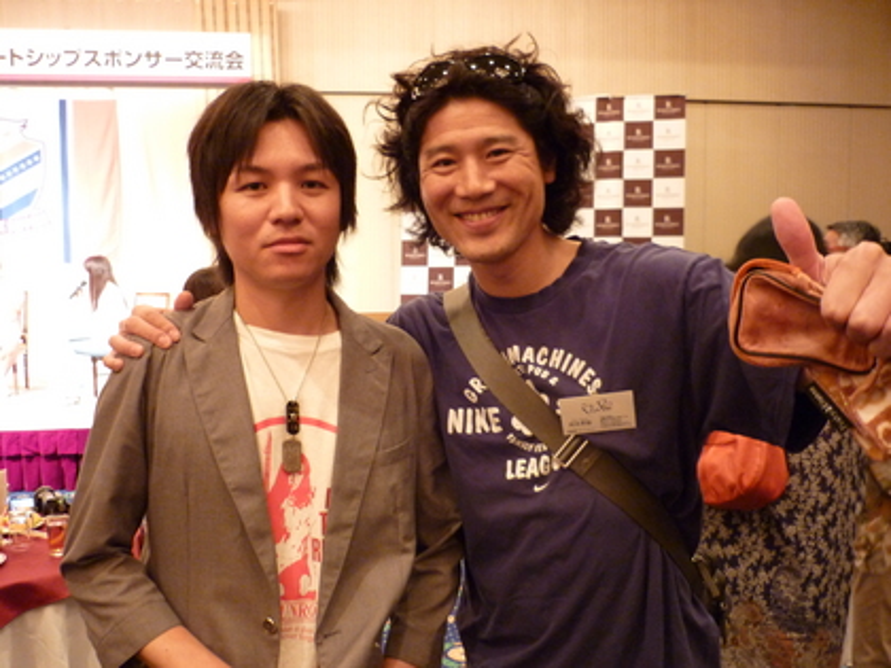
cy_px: 334
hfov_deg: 55.4
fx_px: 849
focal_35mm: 33
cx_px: 446
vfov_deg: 42.9
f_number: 2.8
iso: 400
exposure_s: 1/8
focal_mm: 5.5
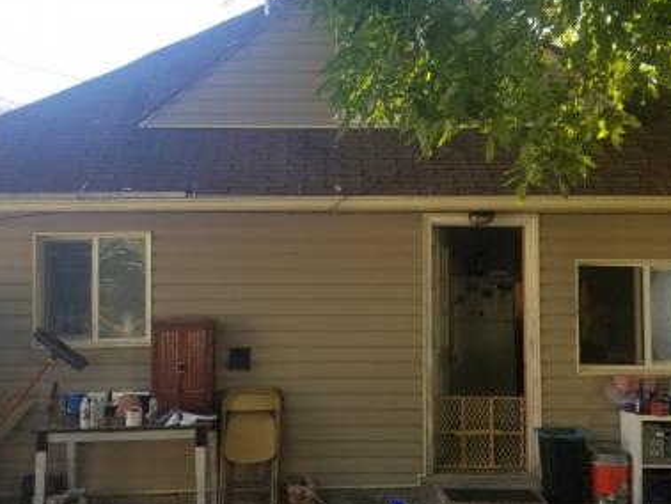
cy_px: 259
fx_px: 853
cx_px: 355
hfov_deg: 42.9
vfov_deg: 32.9
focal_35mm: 44
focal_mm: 4.25
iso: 50
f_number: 1.7
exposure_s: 1/422
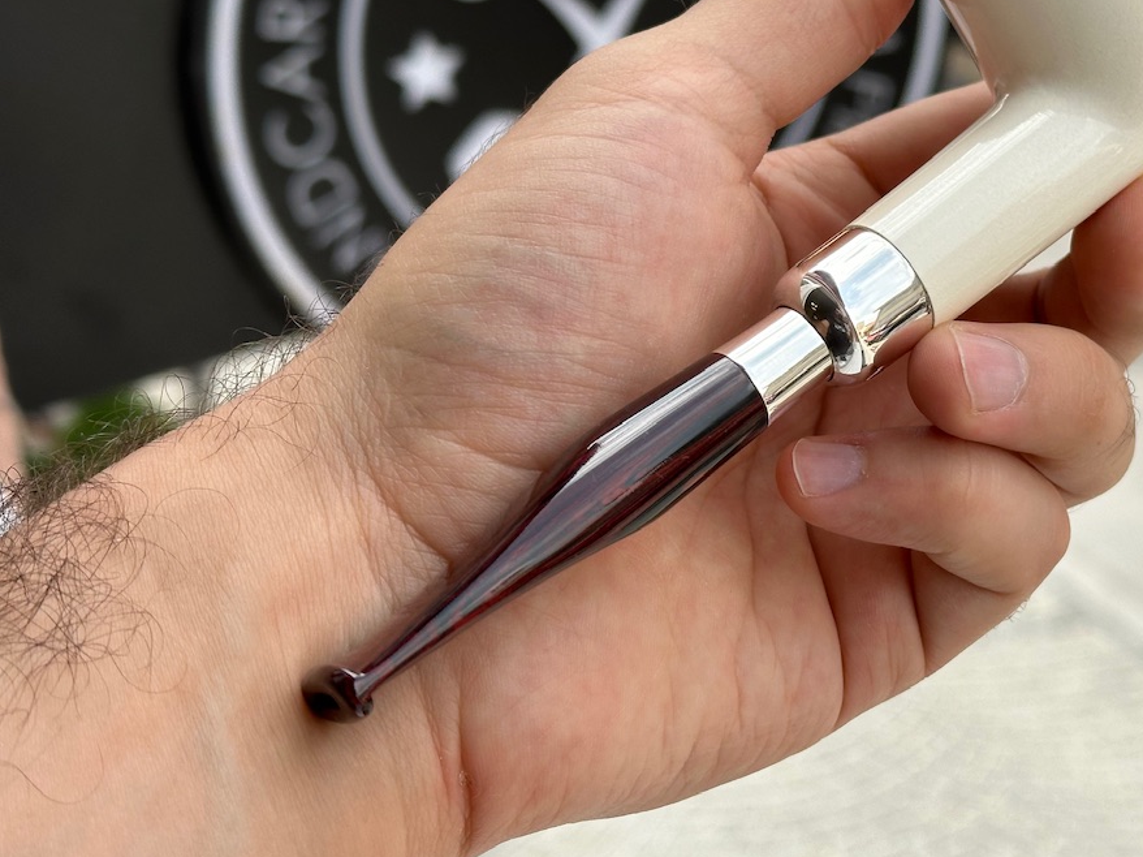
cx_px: 812
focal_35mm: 70
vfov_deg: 20.9
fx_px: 2311
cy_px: 259
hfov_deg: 27.5
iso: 64
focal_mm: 6.86
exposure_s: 1/1453
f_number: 1.78
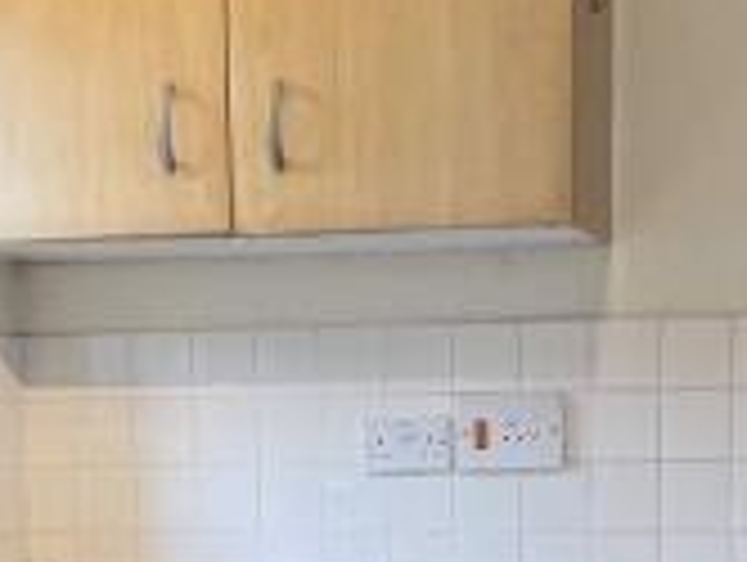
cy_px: 697
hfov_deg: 24.3
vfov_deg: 17.5
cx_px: 464
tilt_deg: -7.1
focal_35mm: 80
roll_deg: +3.3
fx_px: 1729
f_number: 1.8
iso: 160
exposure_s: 1/100
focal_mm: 1.57
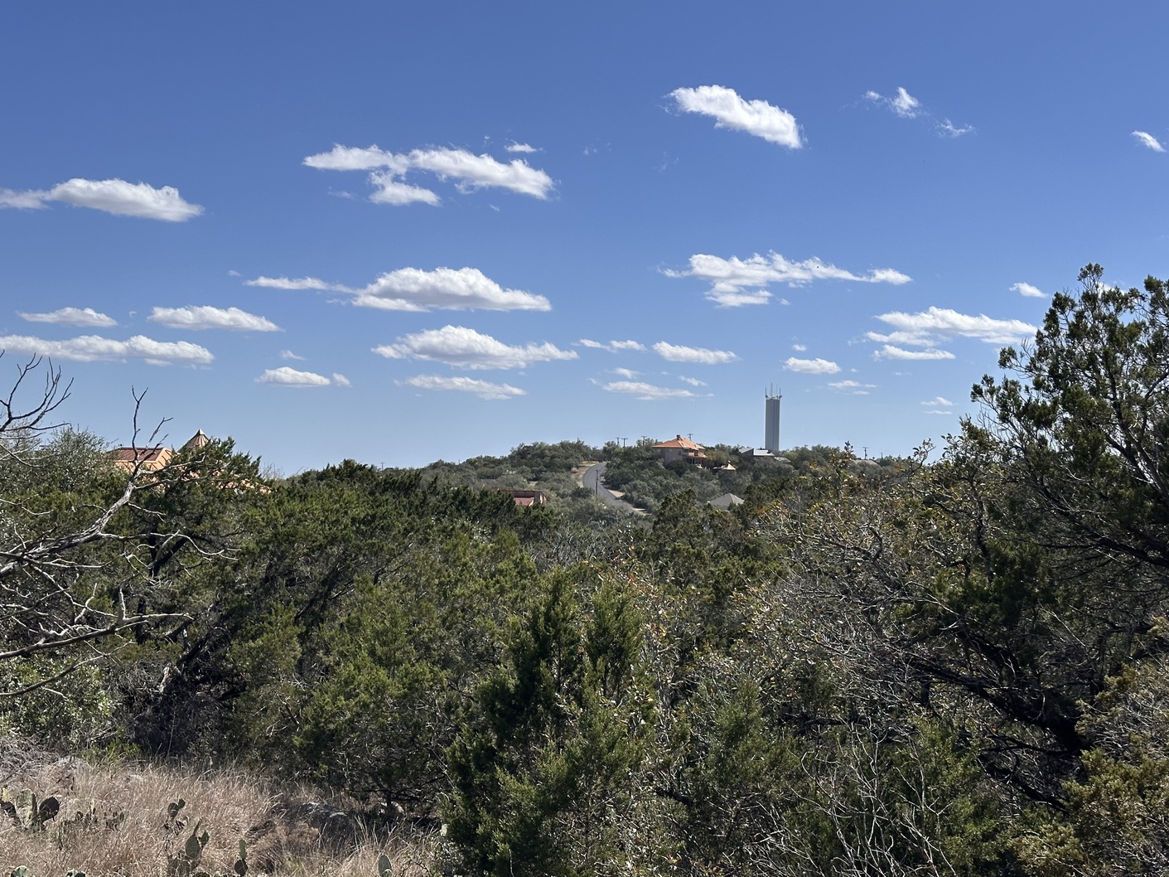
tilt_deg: +1.3
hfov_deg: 38.9
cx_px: 573
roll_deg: -1.2
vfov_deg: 29.7
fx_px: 1655
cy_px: 443
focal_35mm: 49
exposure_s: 1/7092
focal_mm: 6.86
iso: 64
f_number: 1.78
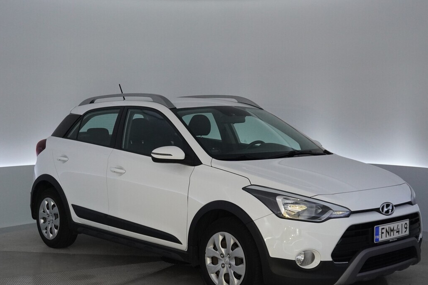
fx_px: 651
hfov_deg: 36.4
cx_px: 228
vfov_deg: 24.7
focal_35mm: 55
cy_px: 173
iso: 1250
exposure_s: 1/160
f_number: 4
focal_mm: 23
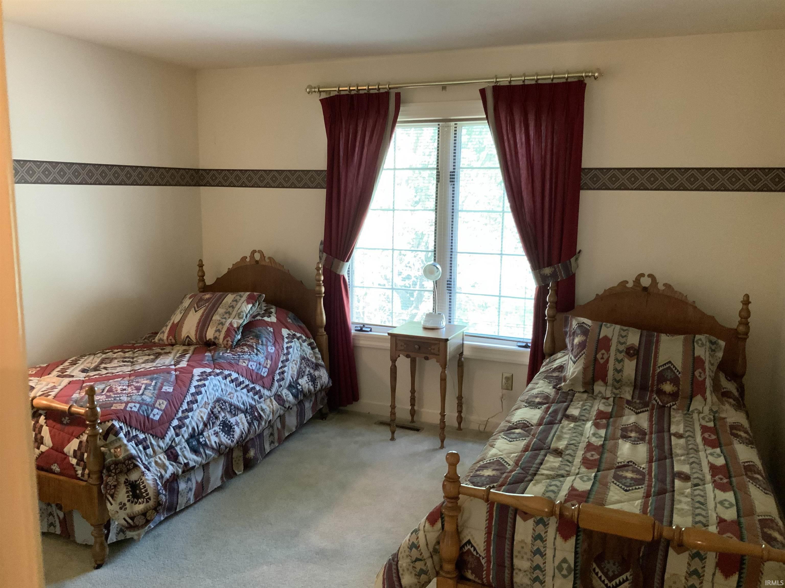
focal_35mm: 29
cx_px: 392
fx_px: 658
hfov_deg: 61.7
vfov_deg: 48.2
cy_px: 294
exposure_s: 1/30
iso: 320
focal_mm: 3
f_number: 1.8
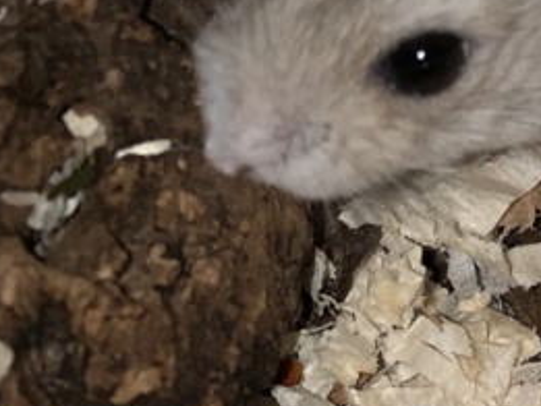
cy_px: -10
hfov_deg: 15.7
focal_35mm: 102
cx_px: 1043
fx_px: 1595
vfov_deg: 14.3
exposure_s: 1/70
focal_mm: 4.25
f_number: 1.8
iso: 25
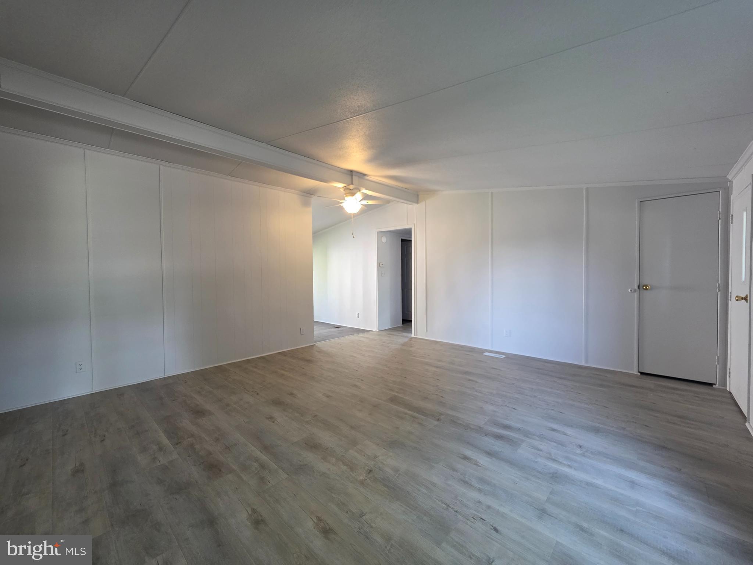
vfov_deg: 89.9
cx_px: 376
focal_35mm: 13
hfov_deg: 106.2
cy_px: 282
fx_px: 283
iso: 200
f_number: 1.9
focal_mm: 2.2
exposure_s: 1/60
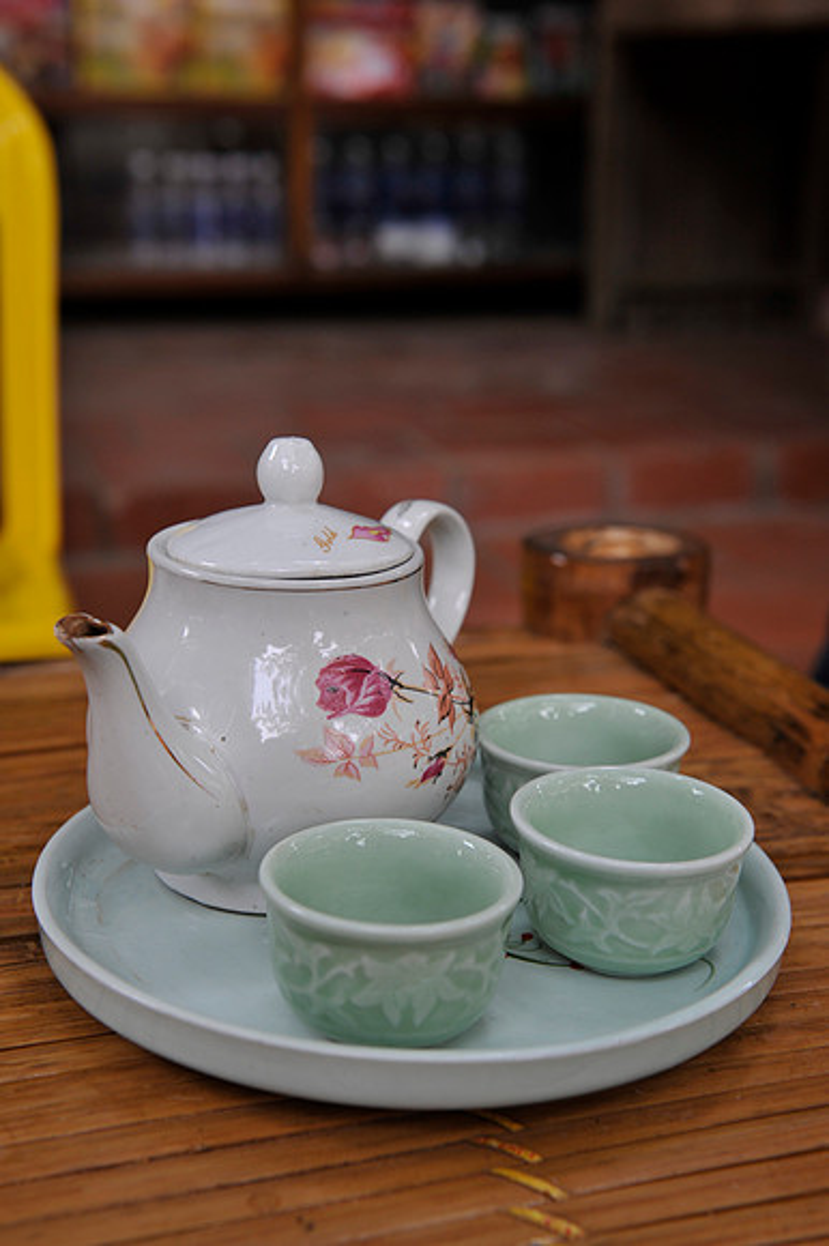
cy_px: 623
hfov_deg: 24.6
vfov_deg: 36.3
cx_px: 414
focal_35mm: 55
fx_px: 1902
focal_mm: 55
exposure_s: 1/50
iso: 320
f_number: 6.3
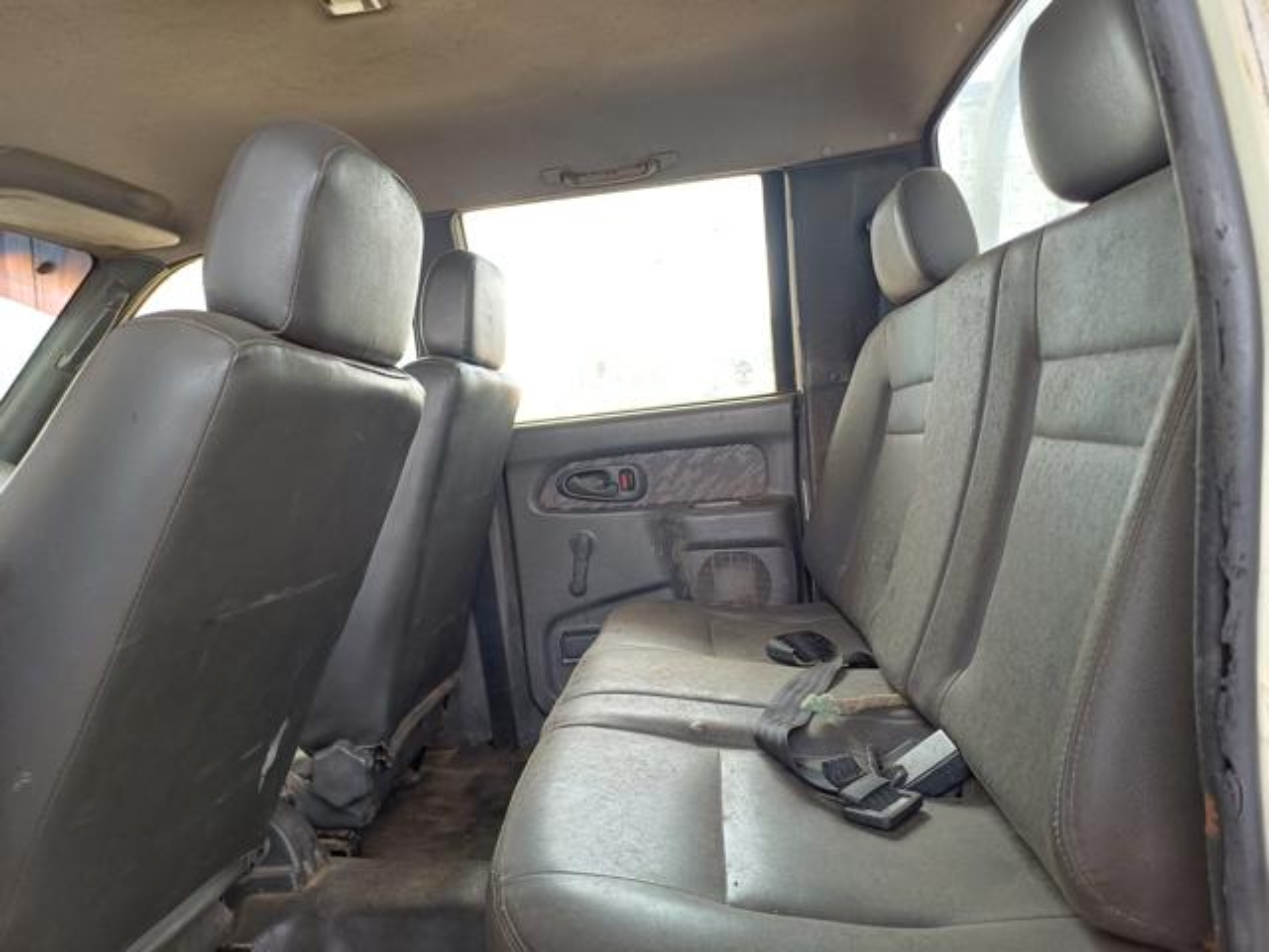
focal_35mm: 25
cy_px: 476
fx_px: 916
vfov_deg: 54.9
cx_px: 634
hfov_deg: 69.4
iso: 64
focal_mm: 4.65
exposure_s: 1/50
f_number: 1.8
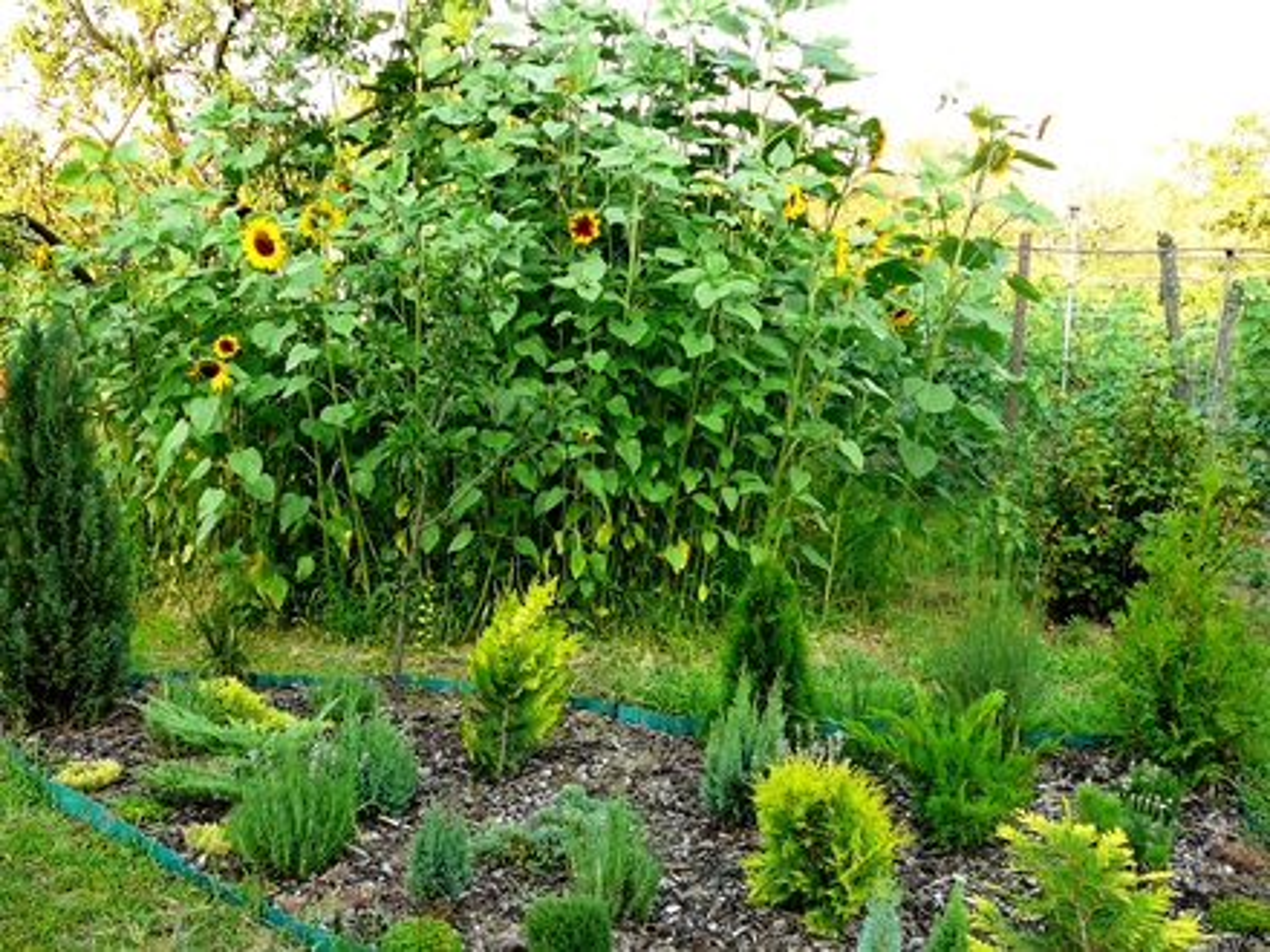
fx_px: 1284
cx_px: 635
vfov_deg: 40.7
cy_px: 476
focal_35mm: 35
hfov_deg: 52.6
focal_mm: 5.2
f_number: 2.8
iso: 80
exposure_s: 1/100
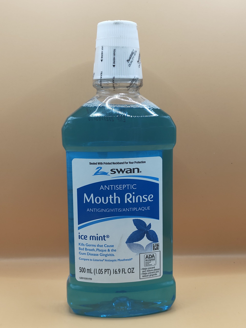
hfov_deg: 29.1
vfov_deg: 38.2
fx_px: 474
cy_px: 164
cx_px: 123
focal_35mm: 50
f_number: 1.88
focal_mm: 5.56
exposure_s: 1/100
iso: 217
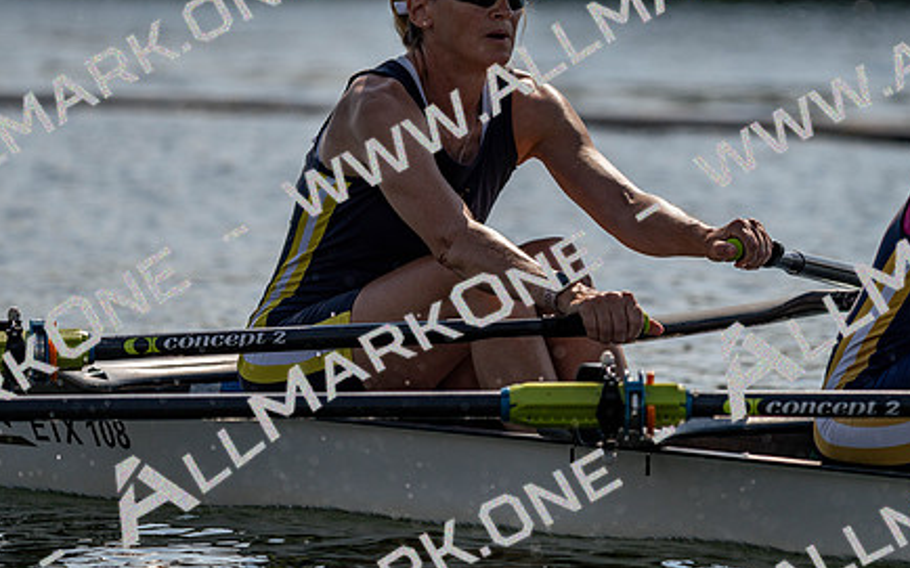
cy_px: 223
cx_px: 541
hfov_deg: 5.6
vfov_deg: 3.5
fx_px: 9223
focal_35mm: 372
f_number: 5.6
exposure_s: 1/1600
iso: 100
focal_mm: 273
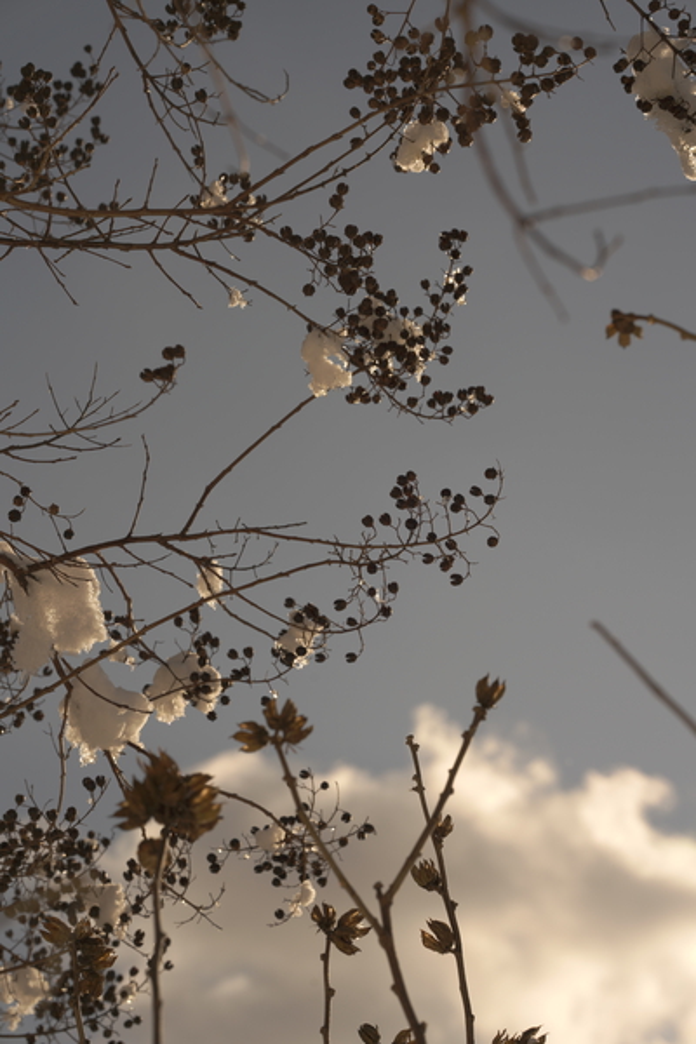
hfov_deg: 16.1
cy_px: 522
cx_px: 348
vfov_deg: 23.9
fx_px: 2465
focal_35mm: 85
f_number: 9
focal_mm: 85
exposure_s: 1/1250
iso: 100
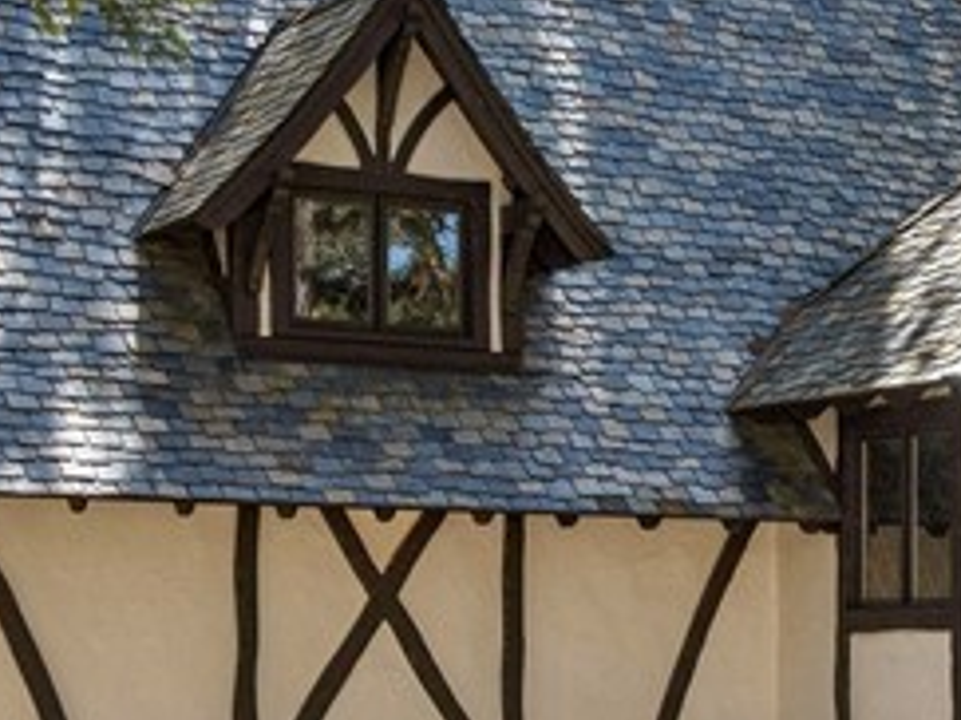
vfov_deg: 14.5
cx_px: 1016
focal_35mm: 101
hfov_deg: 18.8
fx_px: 2803
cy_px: 601
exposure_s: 1/50
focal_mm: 12.3
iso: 100
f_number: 2.8
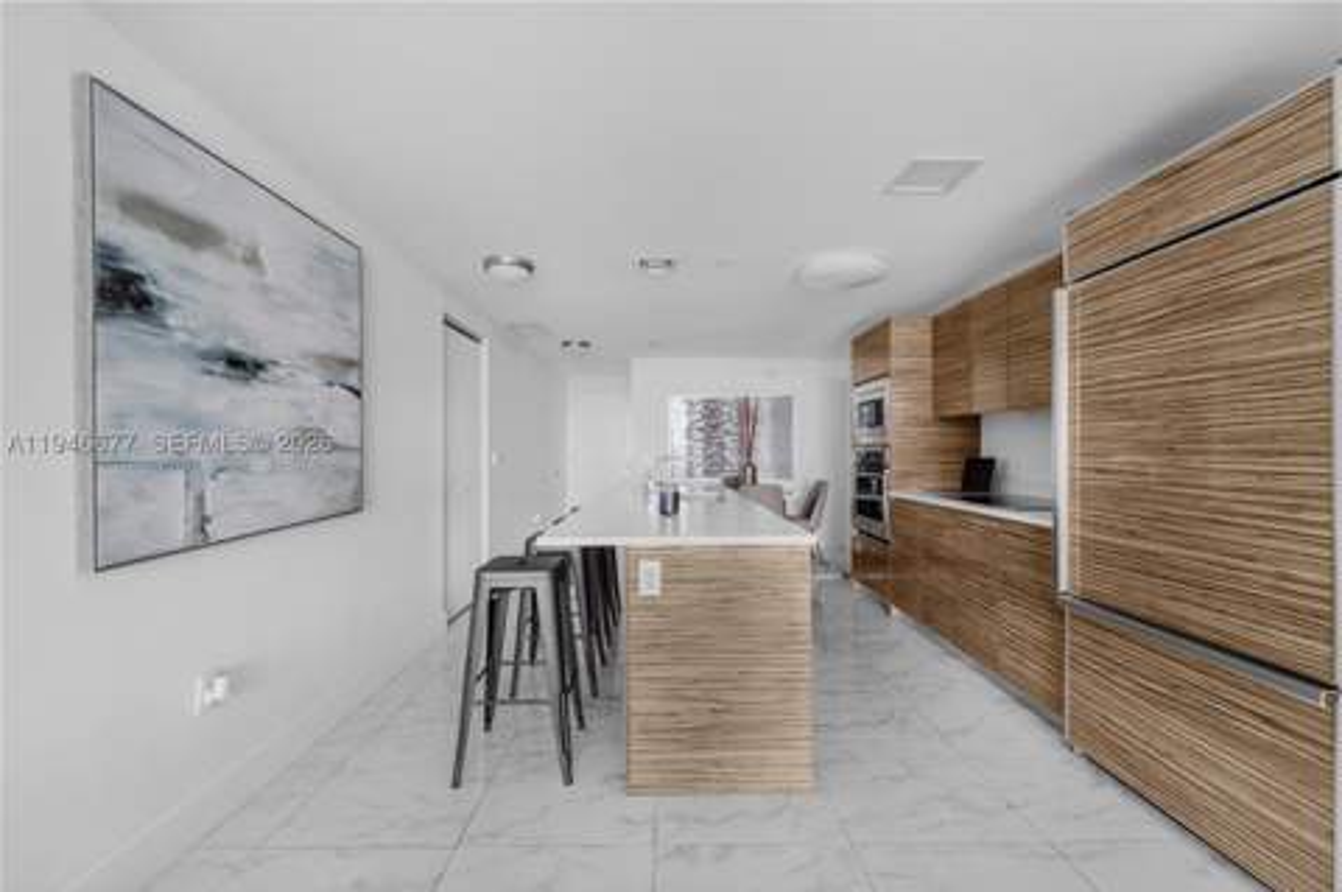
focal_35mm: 14
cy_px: 446
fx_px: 521
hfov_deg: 104.3
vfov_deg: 81.1
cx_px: 671
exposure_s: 1/4
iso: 250
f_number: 8
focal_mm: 14
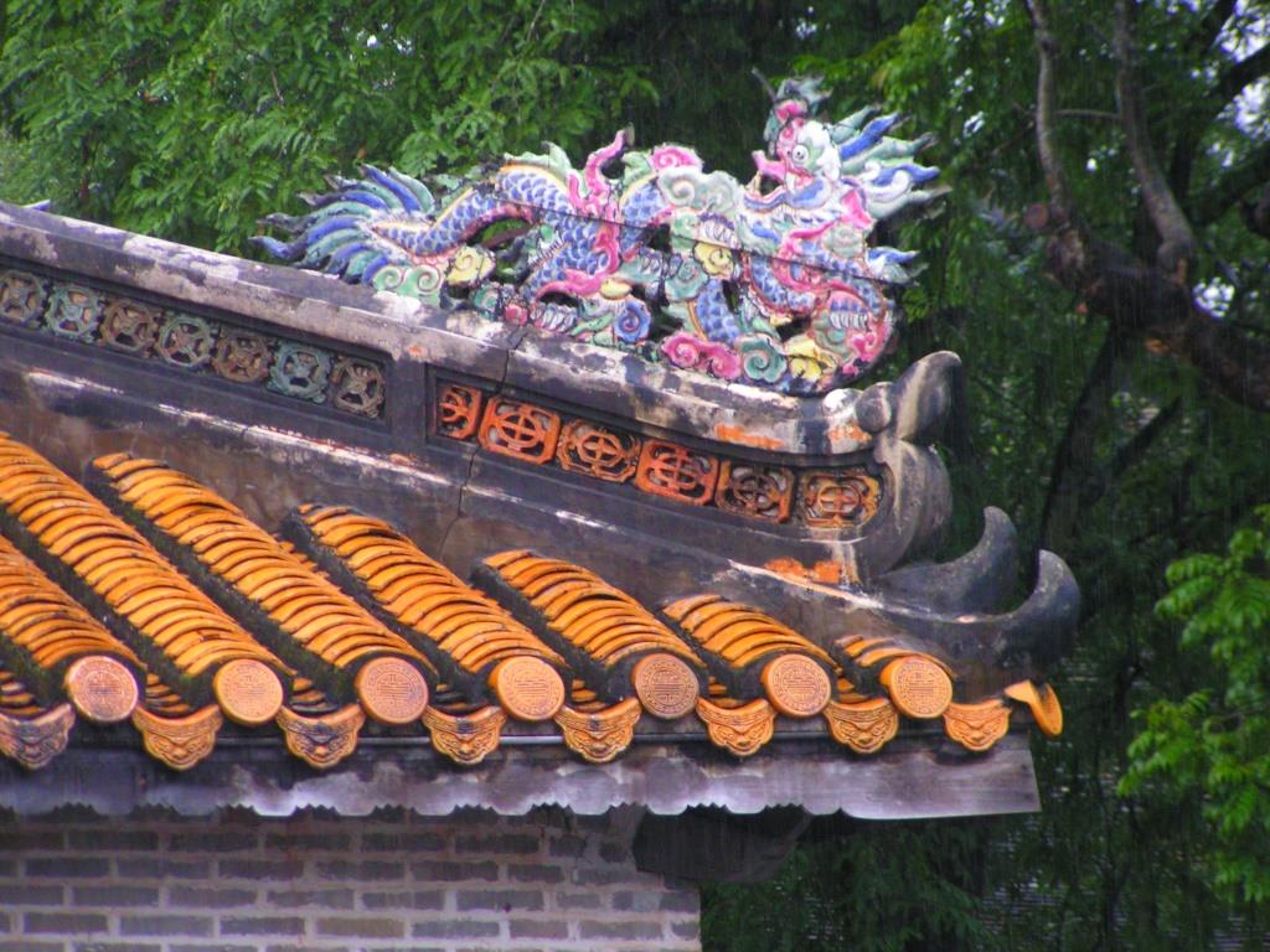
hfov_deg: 6.7
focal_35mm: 297
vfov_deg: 5.0
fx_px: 10896
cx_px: 635
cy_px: 476
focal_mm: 45.4
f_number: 3.5
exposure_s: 1/80
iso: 200
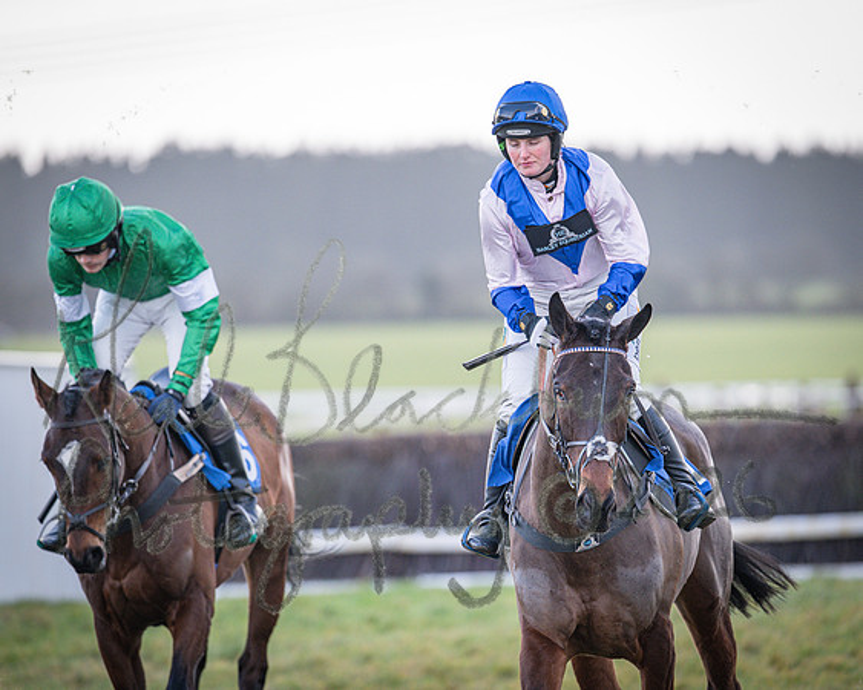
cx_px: 518
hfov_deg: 4.3
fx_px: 11502
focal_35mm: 450
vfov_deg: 3.4
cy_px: 345
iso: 800
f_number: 5
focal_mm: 400
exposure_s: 1/1250
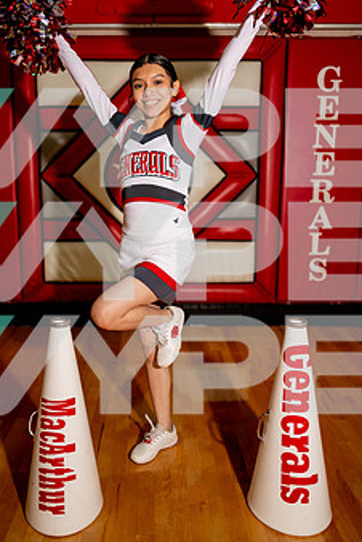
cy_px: 252
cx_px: 158
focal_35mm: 32
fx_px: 482
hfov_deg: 41.1
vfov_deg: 58.6
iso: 100
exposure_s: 1/500
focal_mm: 24
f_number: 1.4
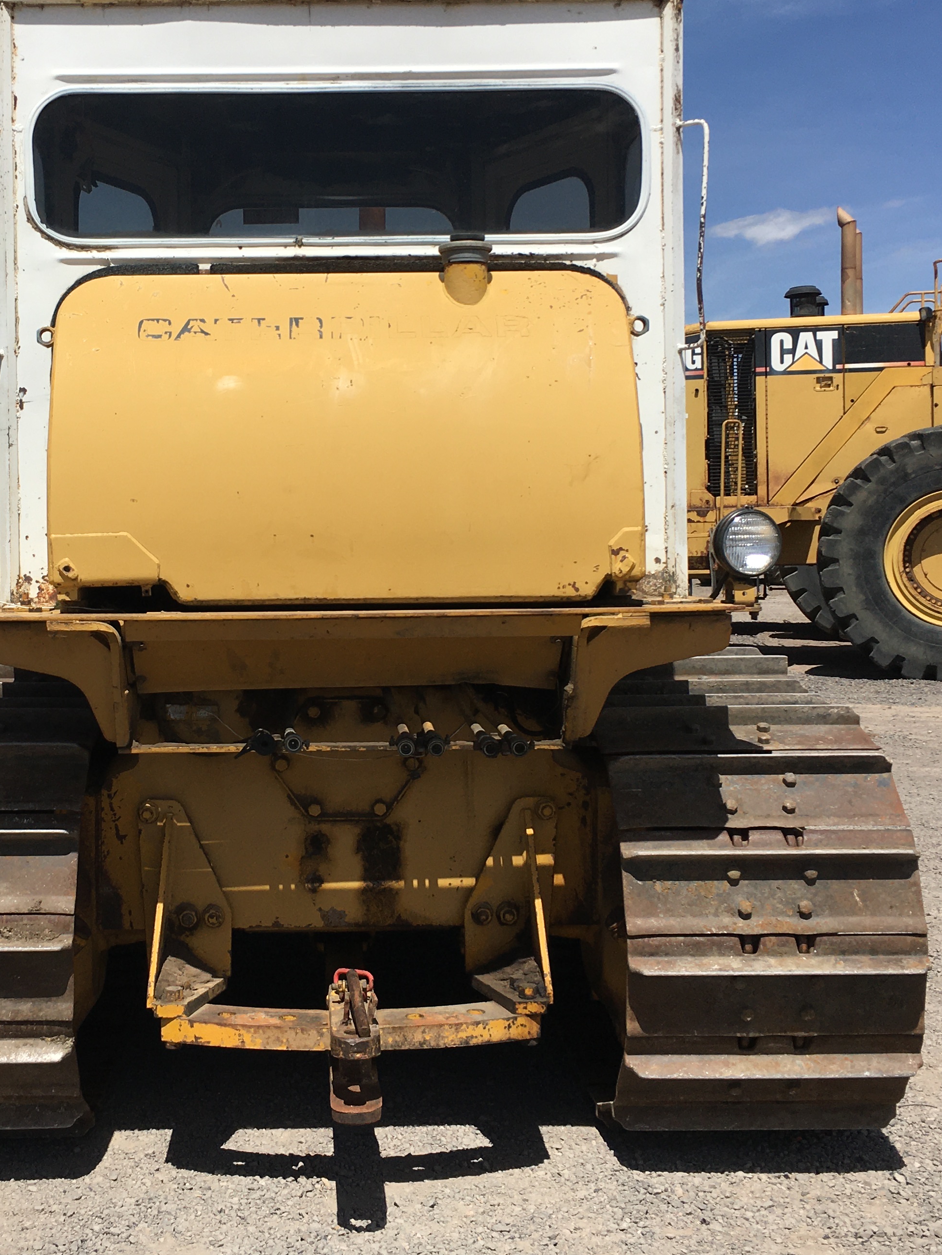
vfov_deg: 42.0
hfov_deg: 31.9
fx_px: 1633
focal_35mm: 45
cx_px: 315
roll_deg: +2.0
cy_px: 548
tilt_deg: +0.1
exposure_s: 1/2849
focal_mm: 4.15
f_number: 2.2
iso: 25
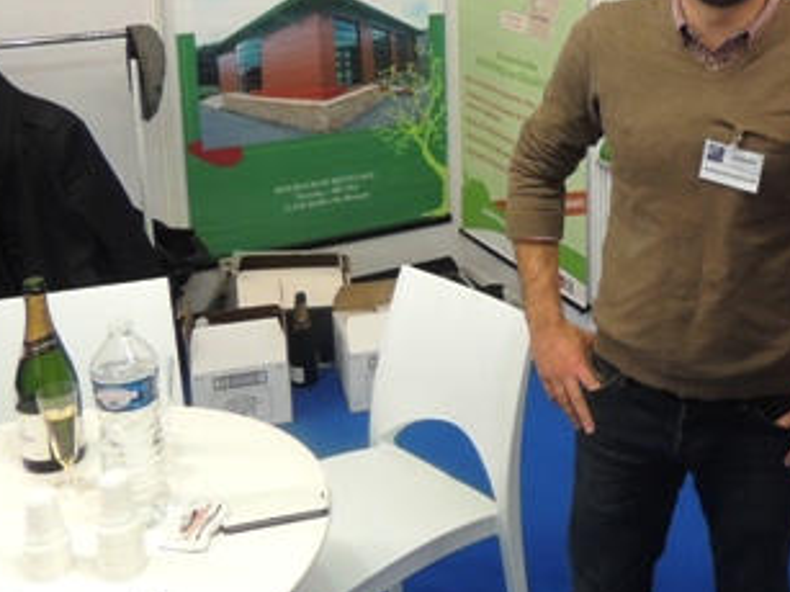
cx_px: 744
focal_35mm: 50
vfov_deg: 28.1
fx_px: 1141
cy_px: 72
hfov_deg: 35.4
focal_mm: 4.3
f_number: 3
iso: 400
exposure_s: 1/30
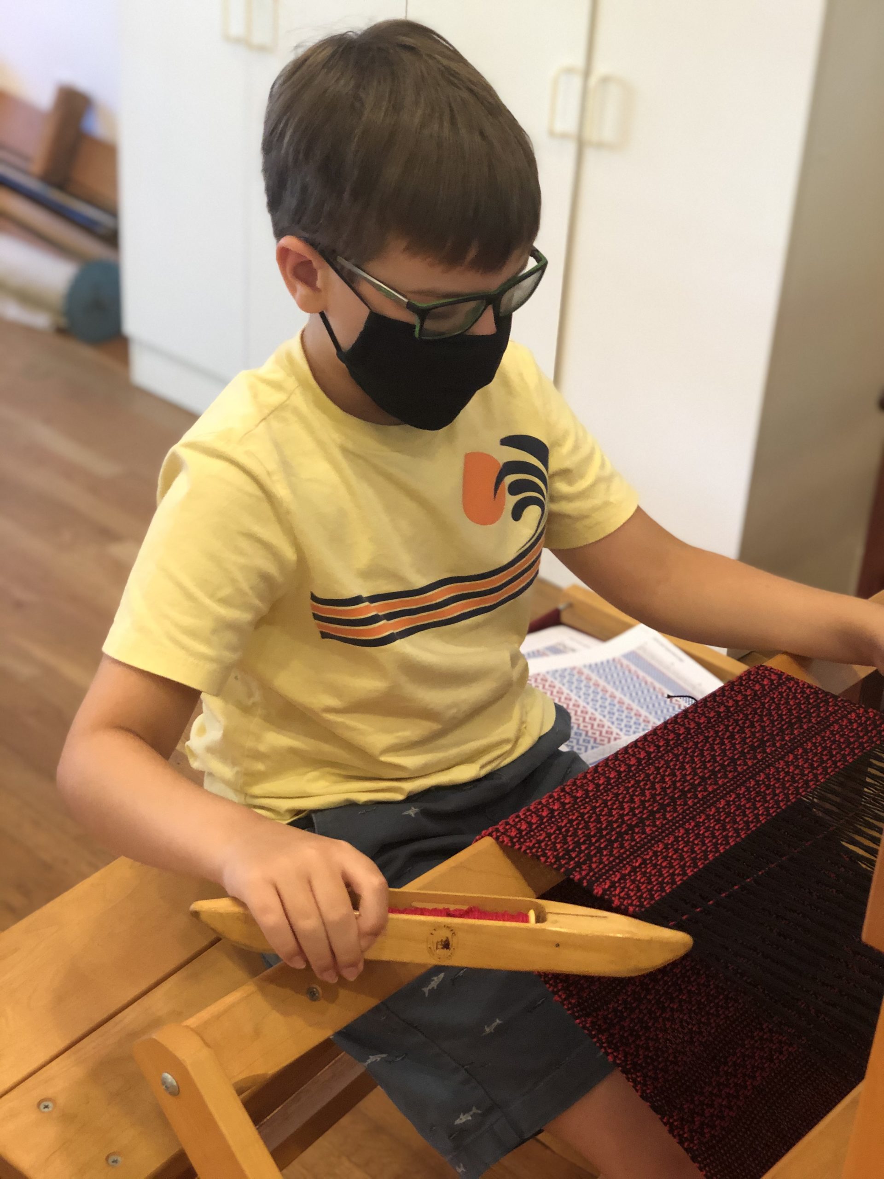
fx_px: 1771
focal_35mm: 52
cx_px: 442
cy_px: 590
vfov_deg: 36.8
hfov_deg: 28.0
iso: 125
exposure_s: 1/30
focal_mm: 6
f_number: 2.4
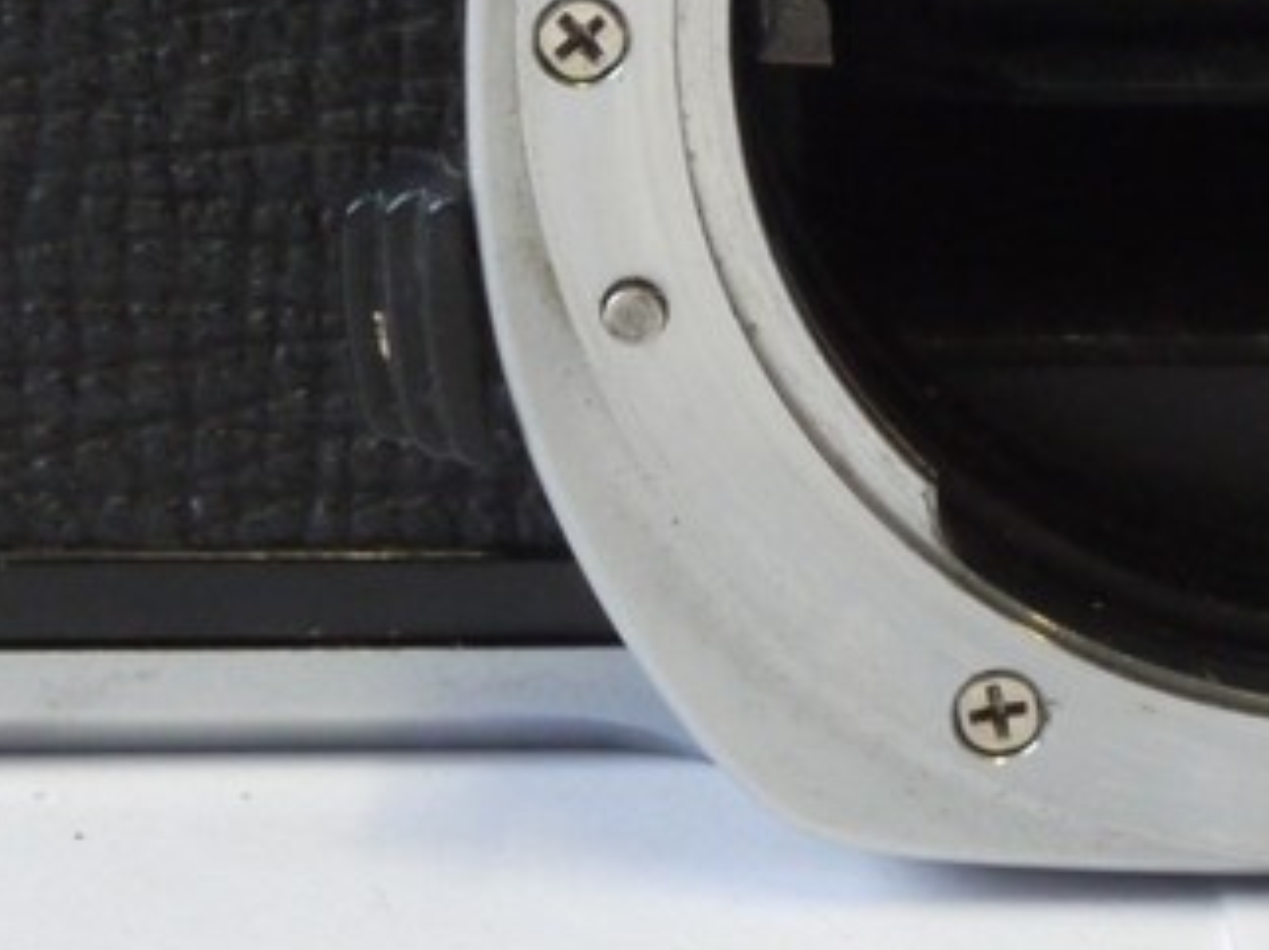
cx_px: 1269
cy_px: -509
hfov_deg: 6.8
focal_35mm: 291
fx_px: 10660
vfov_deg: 5.1
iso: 800
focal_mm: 39
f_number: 10
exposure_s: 1/30
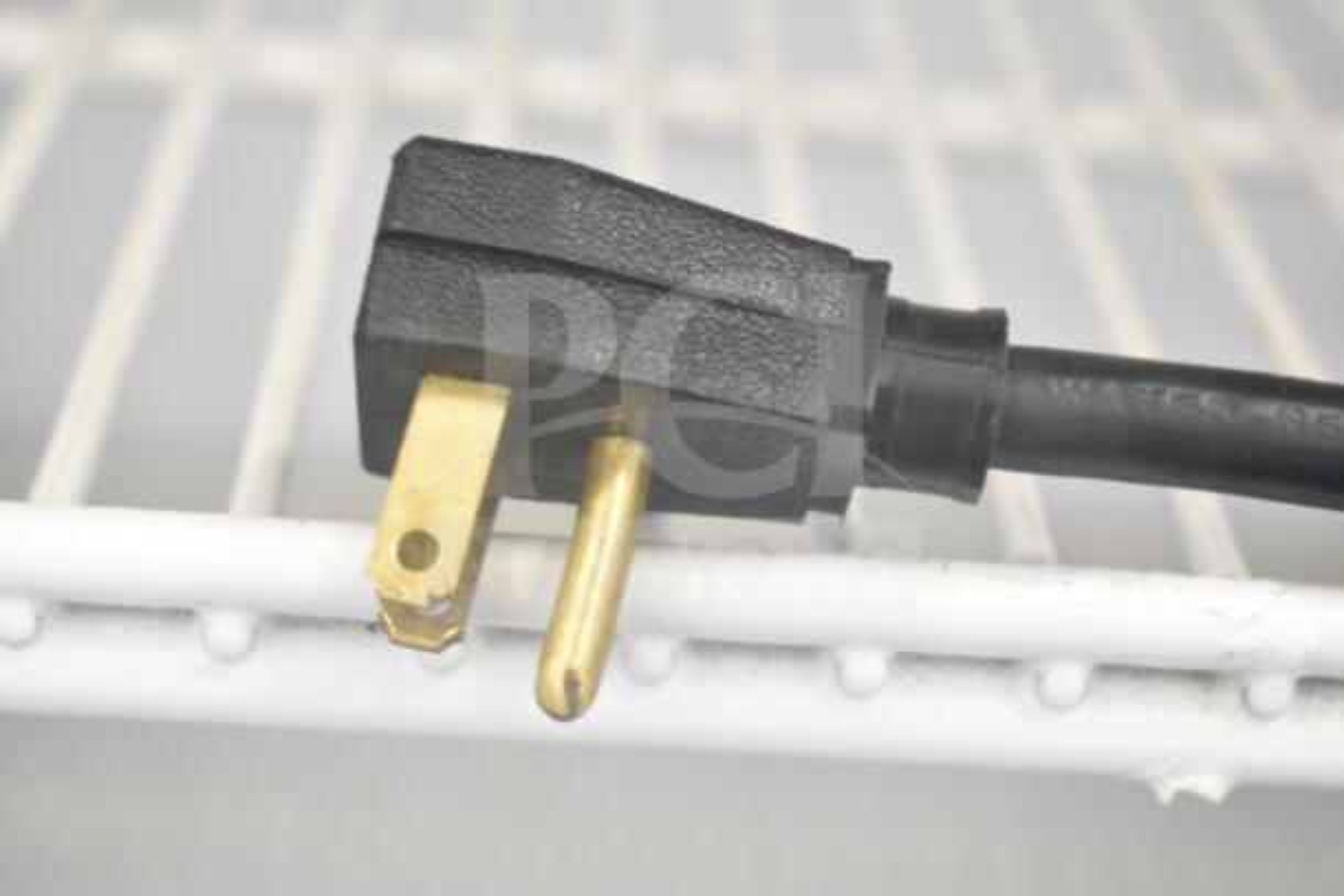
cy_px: 448
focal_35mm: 72
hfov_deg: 28.1
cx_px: 672
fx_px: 2688
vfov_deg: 18.9
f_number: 5.3
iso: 9000
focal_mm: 48
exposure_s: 1/80
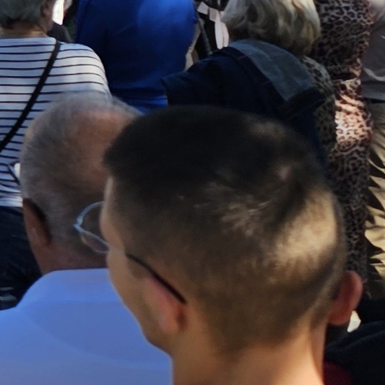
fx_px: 2152
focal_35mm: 171
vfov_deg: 10.0
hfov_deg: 8.6
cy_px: -127
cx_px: -733
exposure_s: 1/391
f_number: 1.7
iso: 10
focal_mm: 6.3
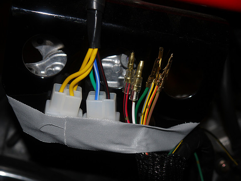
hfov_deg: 29.4
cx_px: 120
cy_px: 90
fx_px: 459
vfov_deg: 22.3
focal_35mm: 66
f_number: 5.2
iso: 160
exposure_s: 1/60
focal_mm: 33
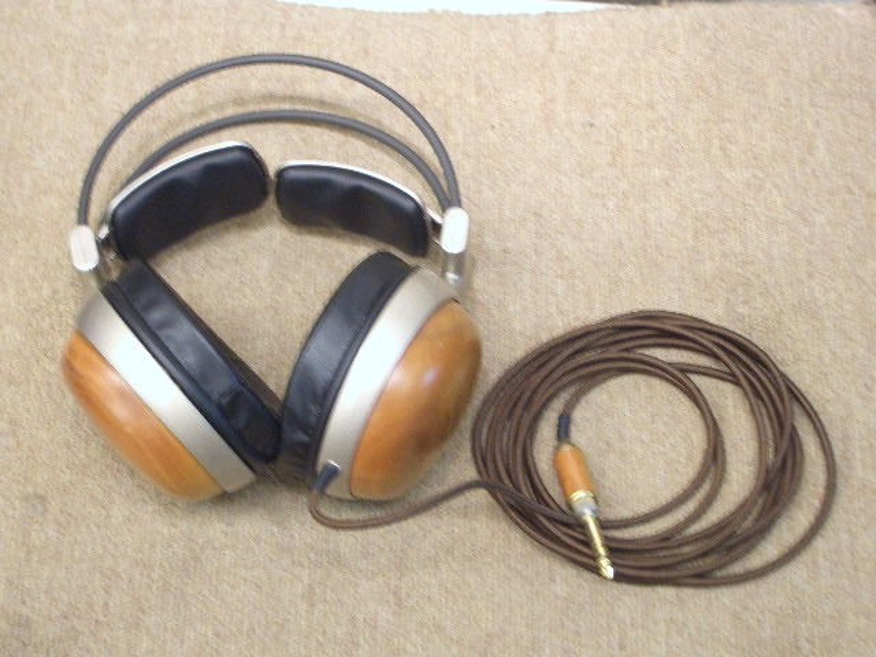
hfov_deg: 26.3
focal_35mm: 74
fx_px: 1873
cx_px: 438
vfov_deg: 19.9
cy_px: 328
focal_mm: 12.2
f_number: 3.9
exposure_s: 1/10
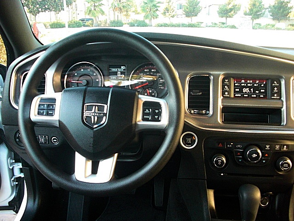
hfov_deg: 51.4
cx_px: 147
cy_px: 110
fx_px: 306
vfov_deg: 39.7
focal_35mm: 36
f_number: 2.8
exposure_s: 1/125
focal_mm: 6.3
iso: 400
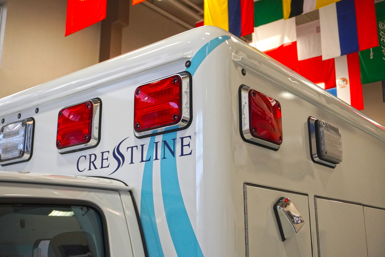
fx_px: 465
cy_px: 128
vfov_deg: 30.9
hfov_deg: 45.0
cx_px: 192
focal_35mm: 44
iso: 1600
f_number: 4.5
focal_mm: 29
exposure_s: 1/160
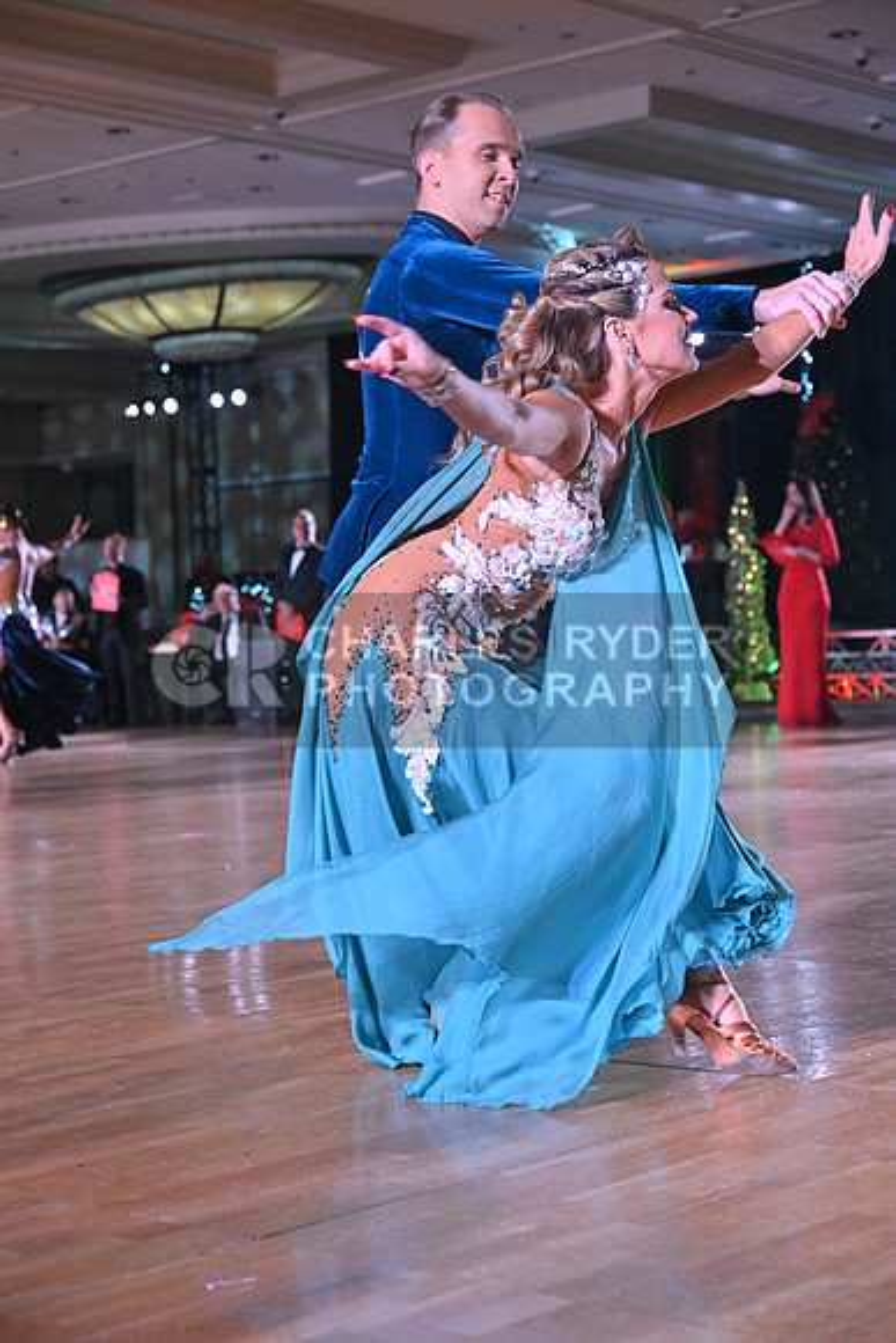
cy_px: 672
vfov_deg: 31.0
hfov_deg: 20.9
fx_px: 2425
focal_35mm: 65
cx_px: 448
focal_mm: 65
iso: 6400
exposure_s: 1/400
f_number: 5.6
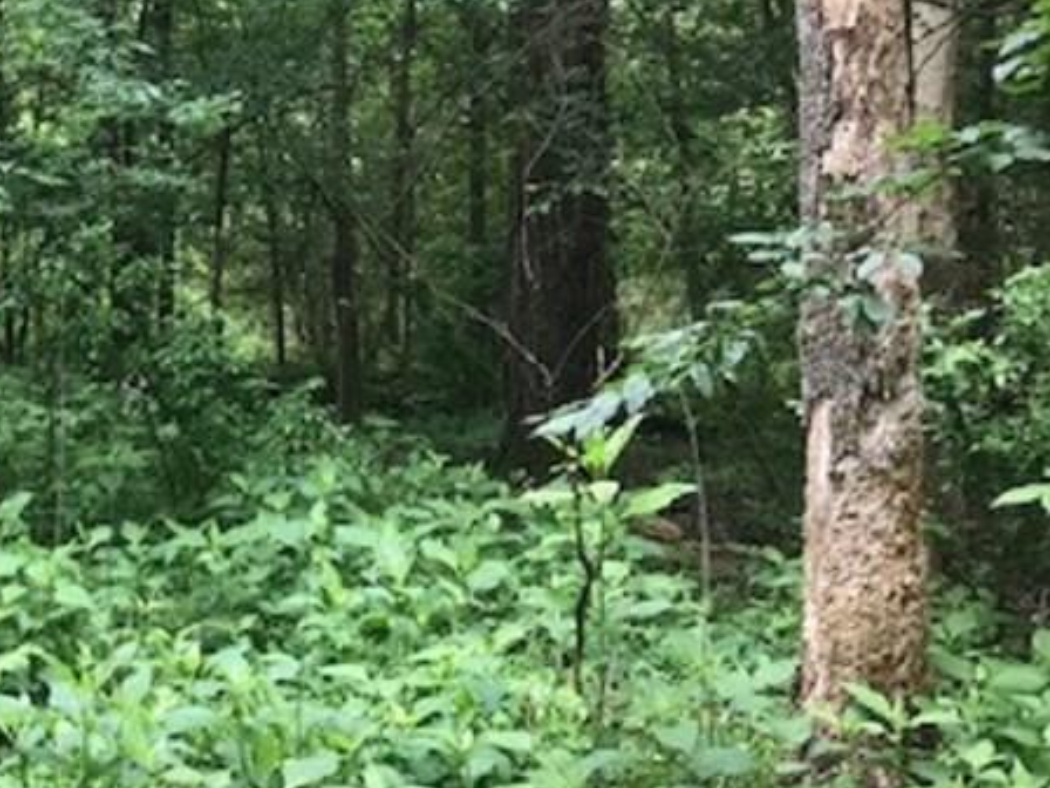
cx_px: -70
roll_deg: -0.1
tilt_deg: +1.0
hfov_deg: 27.9
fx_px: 1941
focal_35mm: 64
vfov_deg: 22.7
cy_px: 213
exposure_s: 1/45
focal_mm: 3.99
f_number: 1.8
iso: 25
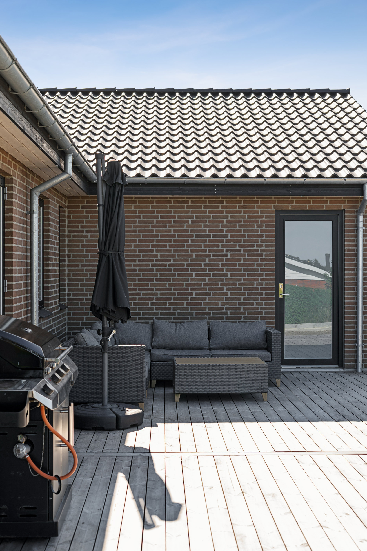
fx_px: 765
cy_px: 276
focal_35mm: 50
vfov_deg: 39.6
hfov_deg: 27.0
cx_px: 184
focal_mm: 50
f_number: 6.3
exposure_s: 1/160
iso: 80
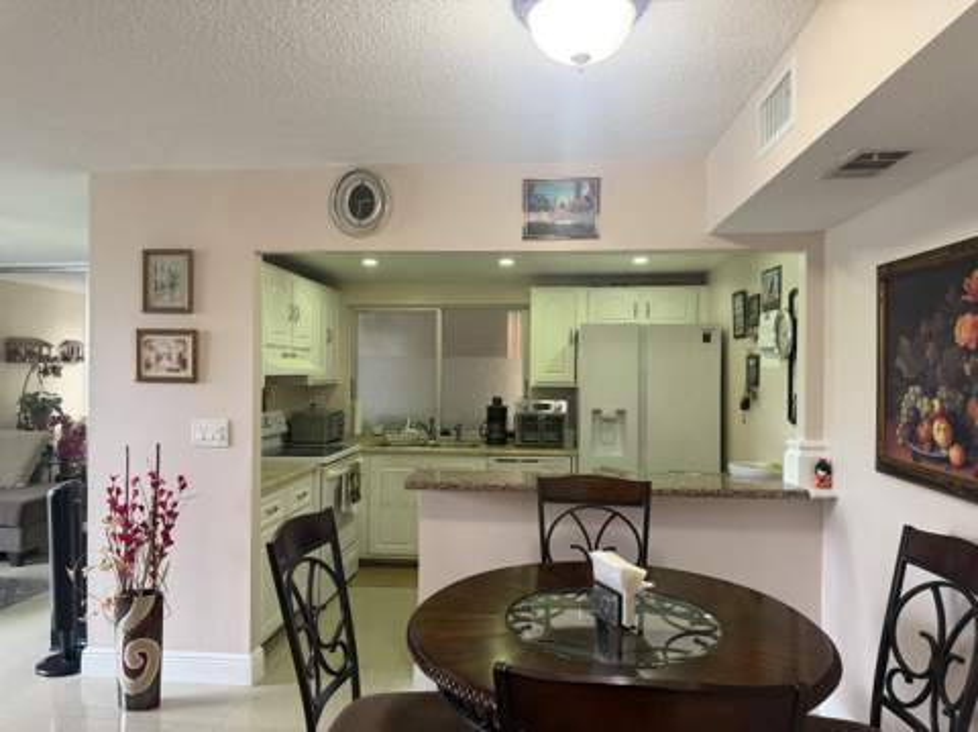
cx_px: 489
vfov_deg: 56.7
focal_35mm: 24
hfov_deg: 71.7
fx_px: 677
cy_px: 366
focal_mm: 6.76
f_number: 1.78
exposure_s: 1/60
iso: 250
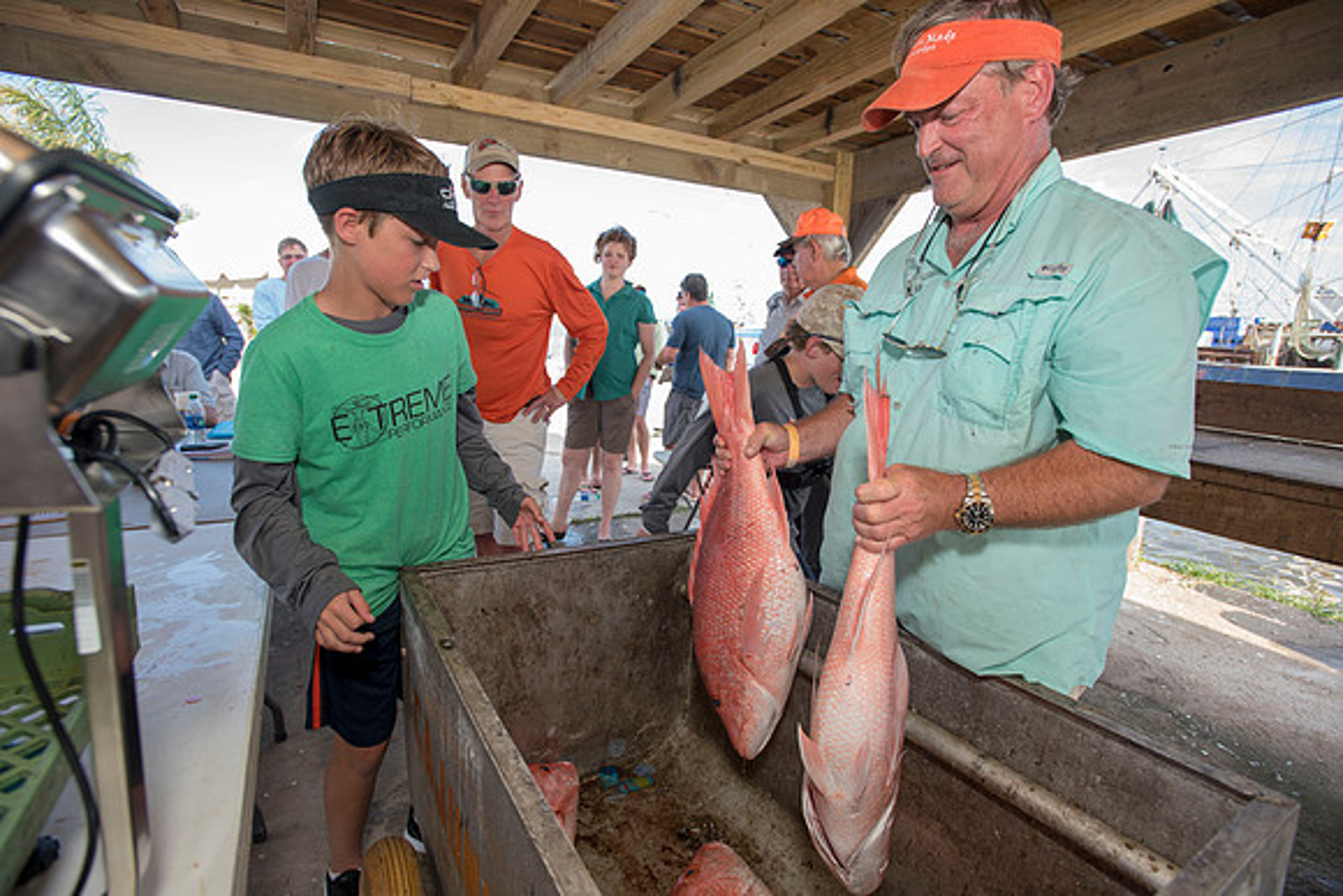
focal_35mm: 17
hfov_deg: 93.3
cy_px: 448
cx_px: 672
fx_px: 634
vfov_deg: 70.5
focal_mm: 17
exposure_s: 1/200
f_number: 4.5
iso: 250
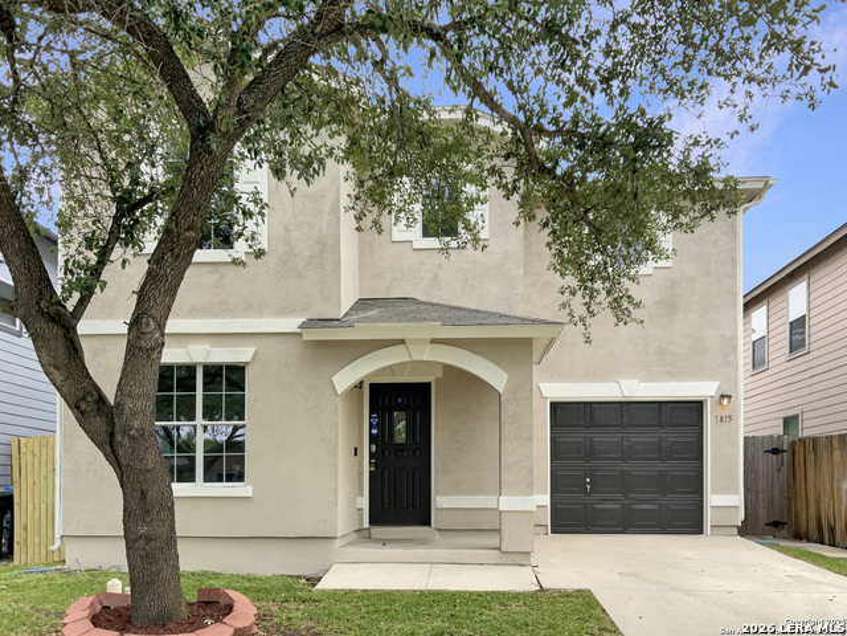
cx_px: 424
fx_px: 710
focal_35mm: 29
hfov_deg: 61.7
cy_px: 318
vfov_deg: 48.2
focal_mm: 3
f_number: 1.8
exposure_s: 1/869
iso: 16
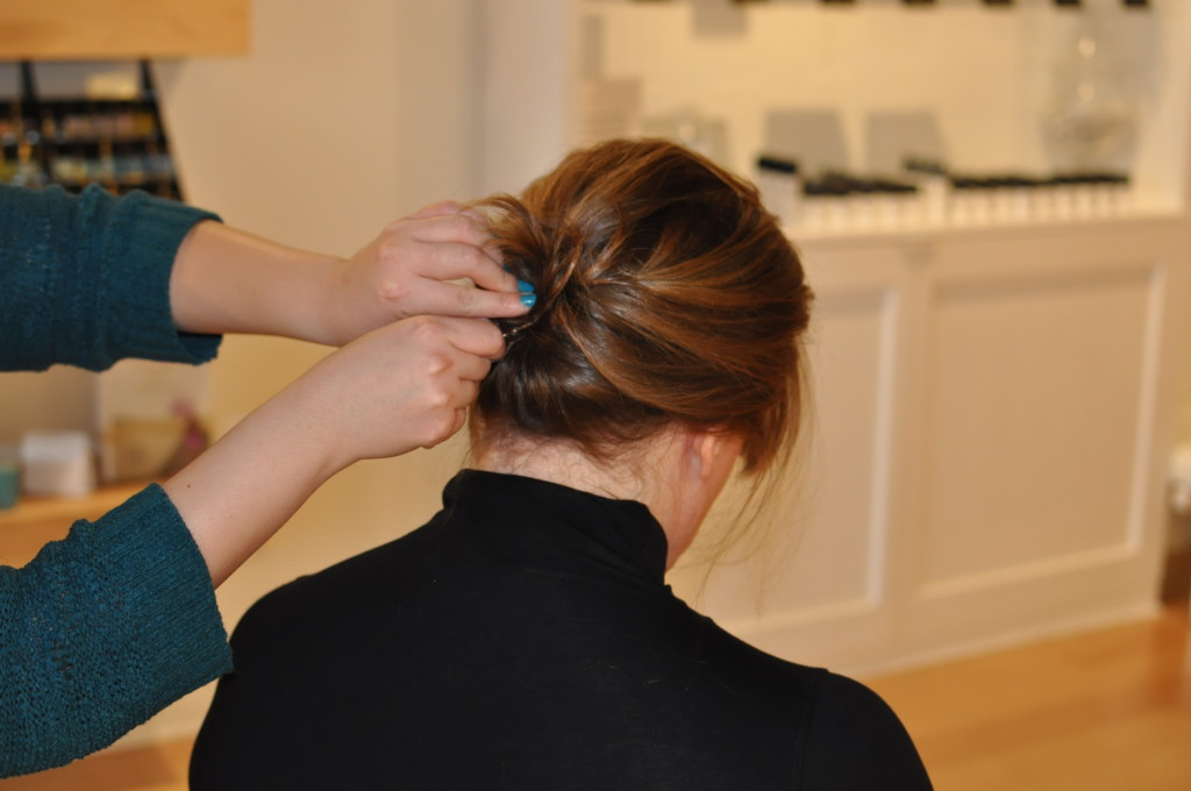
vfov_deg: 25.7
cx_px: 596
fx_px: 1735
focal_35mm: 52
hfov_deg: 37.9
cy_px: 396
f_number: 2.8
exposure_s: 1/100
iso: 800
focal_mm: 35
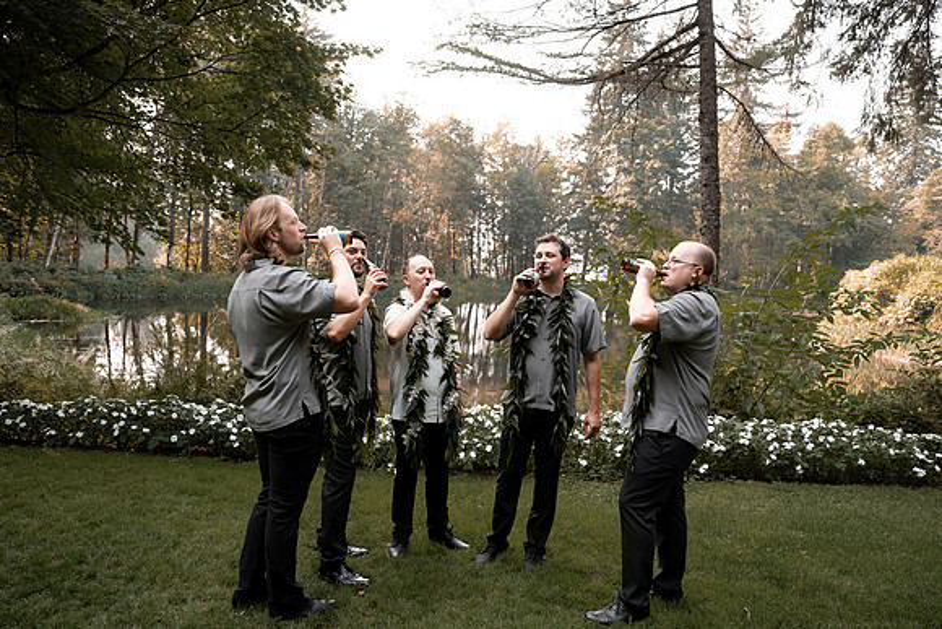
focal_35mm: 25
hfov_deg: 72.0
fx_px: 648
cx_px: 471
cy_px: 314
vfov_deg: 51.7
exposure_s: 1/640
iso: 250
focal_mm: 24
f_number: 2.8
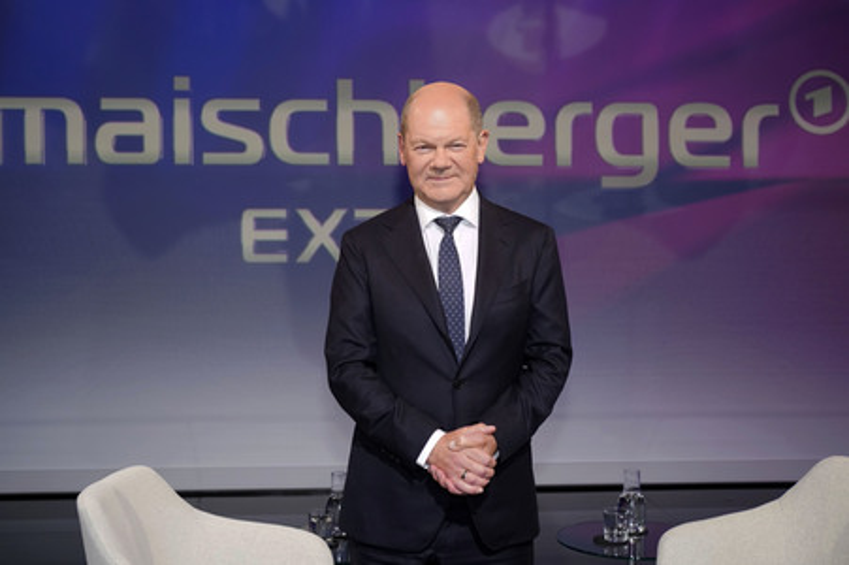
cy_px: 282
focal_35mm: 40
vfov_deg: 33.4
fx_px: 943
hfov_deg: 48.5
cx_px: 424
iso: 2000
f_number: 5
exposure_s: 1/125
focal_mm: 40
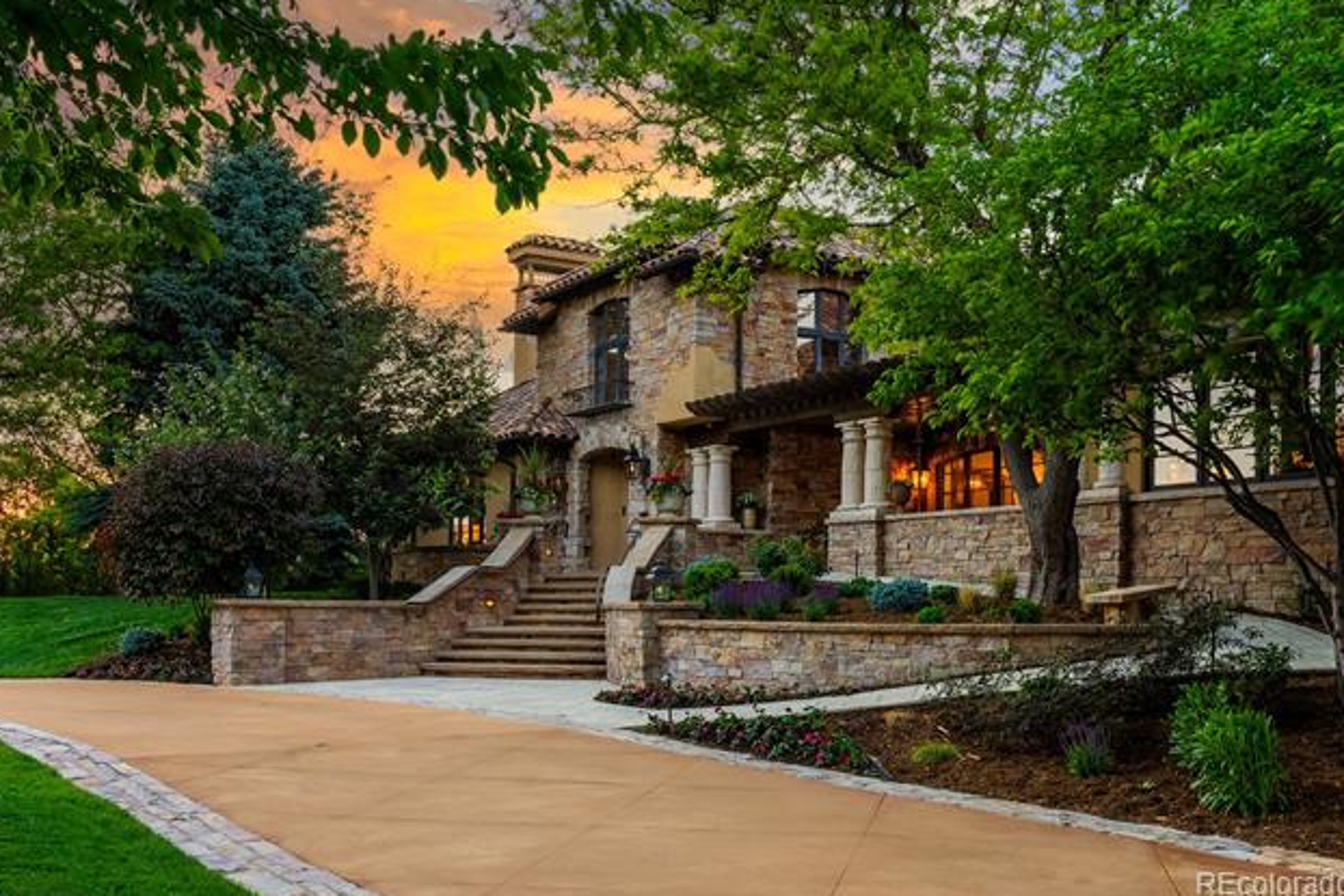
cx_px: 676
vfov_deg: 36.5
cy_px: 446
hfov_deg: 52.6
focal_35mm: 36
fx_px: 1360
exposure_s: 1/5
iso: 100
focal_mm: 35.4
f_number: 9
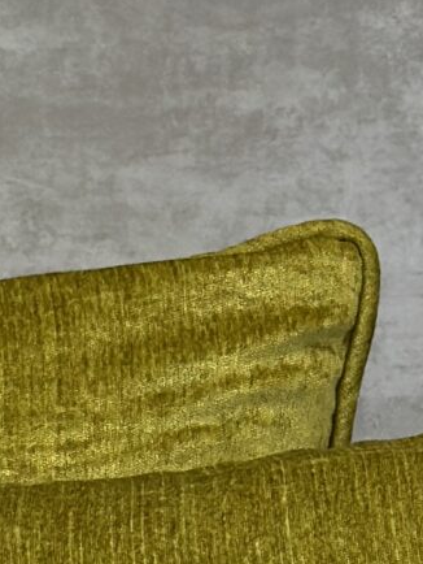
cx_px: -210
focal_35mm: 283
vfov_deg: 6.8
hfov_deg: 5.2
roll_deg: -0.3
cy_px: 969
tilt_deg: -13.3
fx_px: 4606
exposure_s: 1/143
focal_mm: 6.86
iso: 80
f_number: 1.78
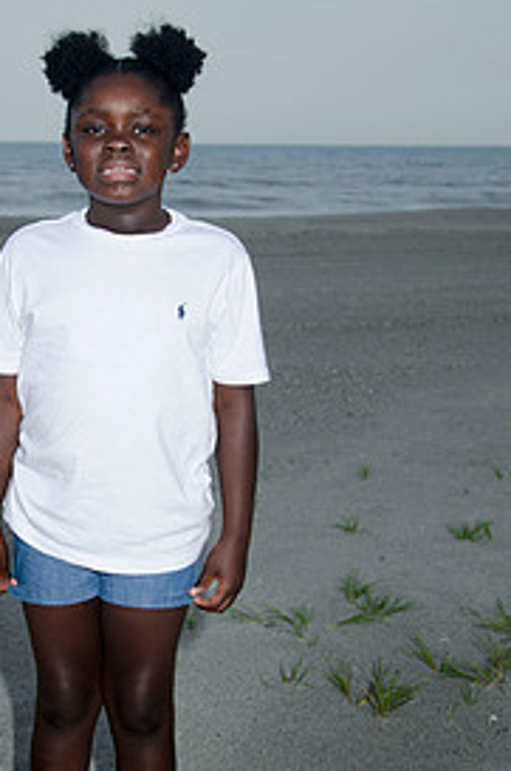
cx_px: 147
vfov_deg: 24.2
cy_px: 438
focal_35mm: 84
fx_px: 1795
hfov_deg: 16.1
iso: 100
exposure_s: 1/250
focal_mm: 34
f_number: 5.6
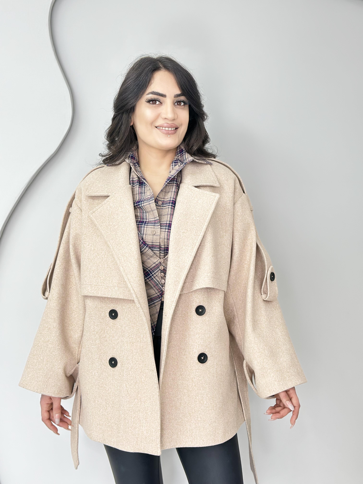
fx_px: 671
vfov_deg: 39.7
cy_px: 242
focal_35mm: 48
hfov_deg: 30.3
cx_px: 182
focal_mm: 6.86
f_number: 1.78
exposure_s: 1/50
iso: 100
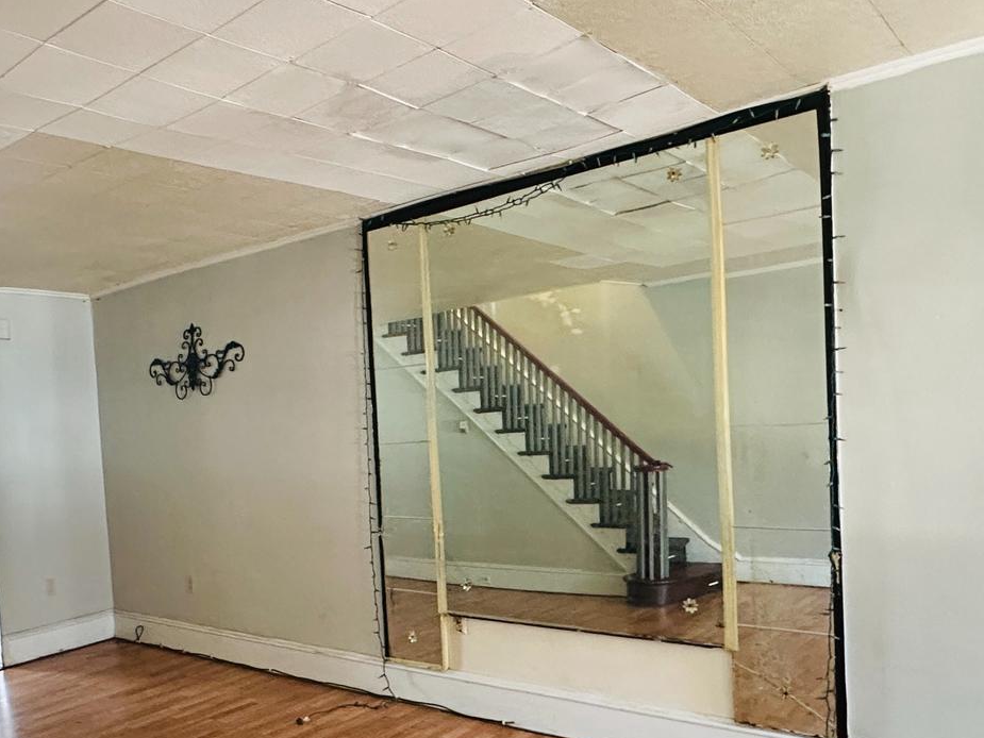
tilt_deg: -2.3
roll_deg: +3.6
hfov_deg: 56.7
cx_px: 303
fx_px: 881
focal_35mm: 31
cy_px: 473
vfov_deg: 45.0
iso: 1000
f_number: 2.2
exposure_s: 1/60
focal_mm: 2.22
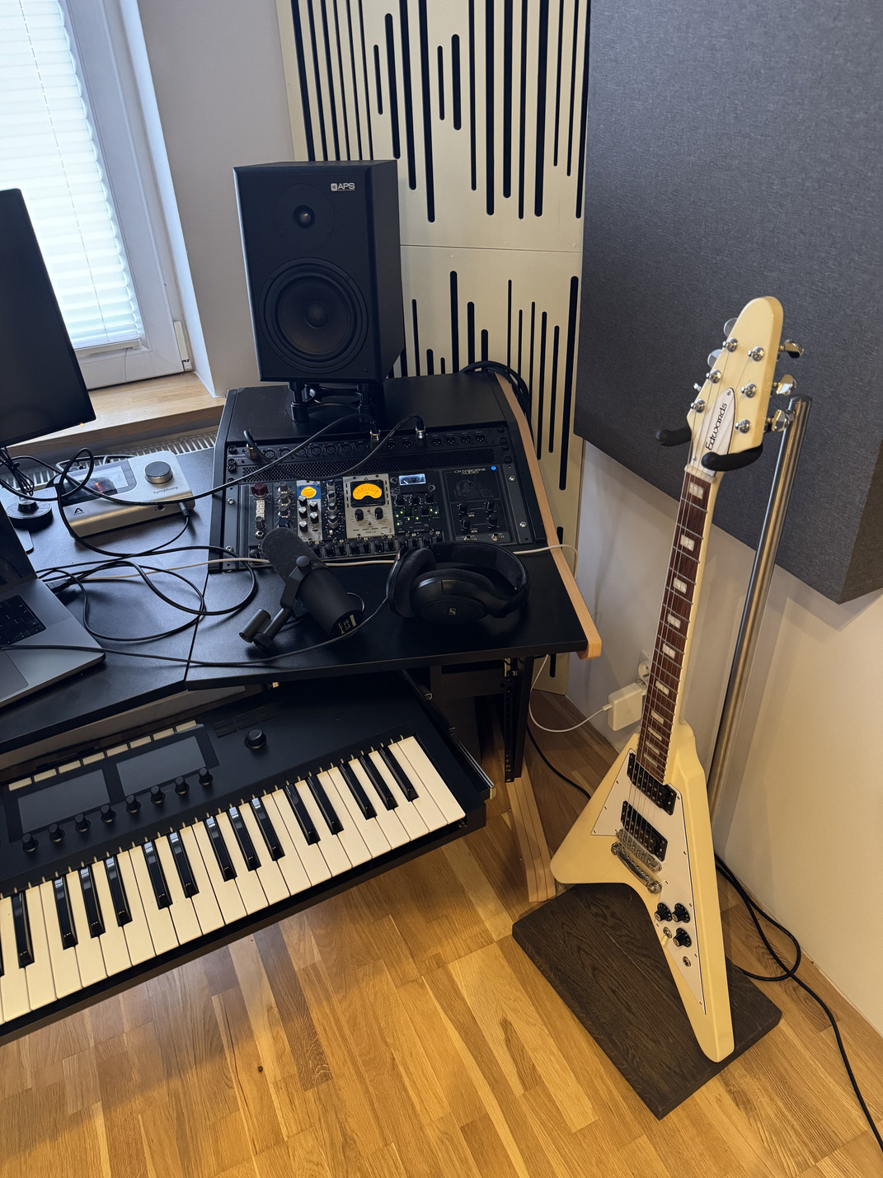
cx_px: 442
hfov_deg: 56.8
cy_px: 589
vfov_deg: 71.6
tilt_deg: -34.1
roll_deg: +2.8
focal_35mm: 24
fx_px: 816
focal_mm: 6.76
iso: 640
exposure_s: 1/50
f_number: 1.78
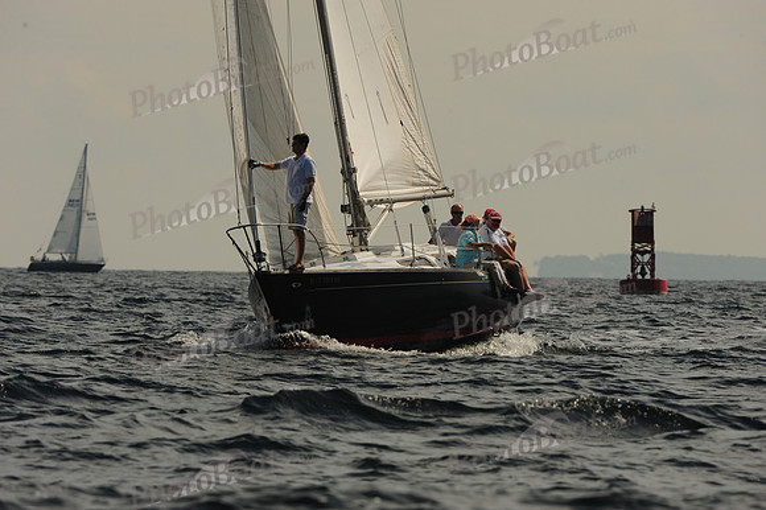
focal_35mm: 400
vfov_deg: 3.4
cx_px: 383
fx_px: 8506
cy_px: 255
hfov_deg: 5.2
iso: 320
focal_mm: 400
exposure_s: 1/1250
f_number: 9
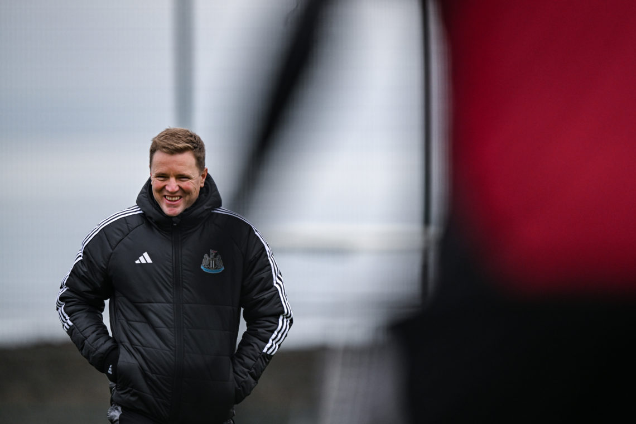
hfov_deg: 3.7
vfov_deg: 2.5
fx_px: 9893
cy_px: 212
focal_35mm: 560
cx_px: 318
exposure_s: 1/1000
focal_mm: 560
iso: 1000
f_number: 4.5
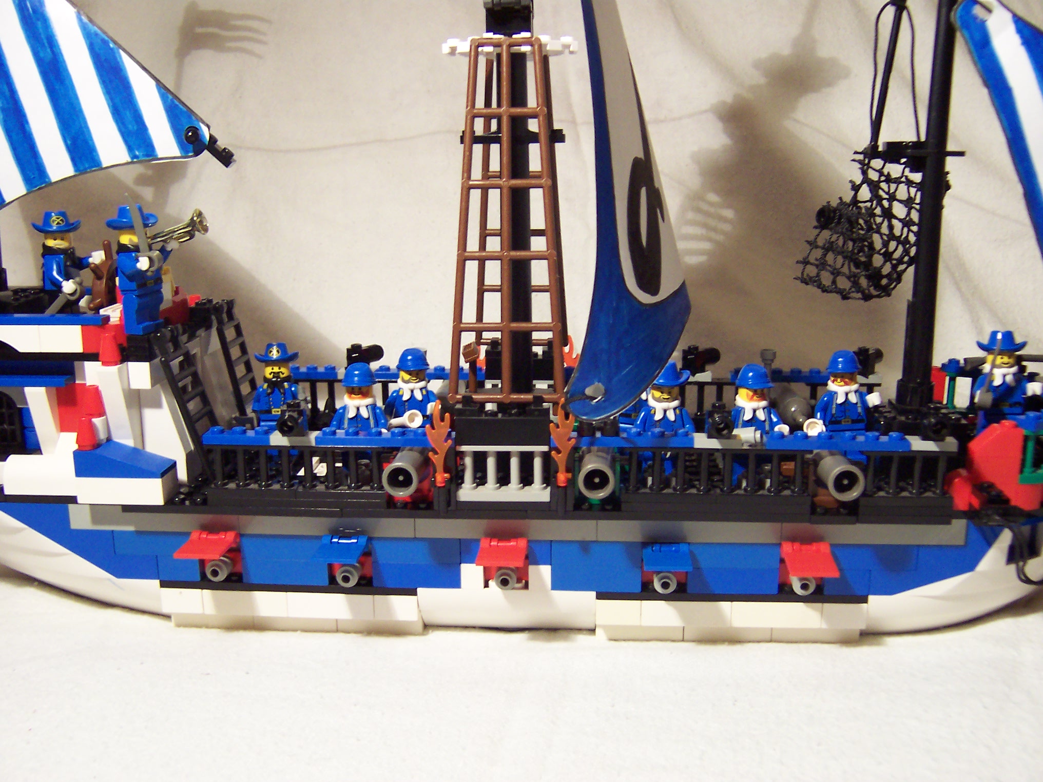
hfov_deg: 51.4
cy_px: 391
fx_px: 1085
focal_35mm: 36
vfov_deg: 39.7
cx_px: 522
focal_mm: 5.6
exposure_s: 1/20
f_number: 2.8
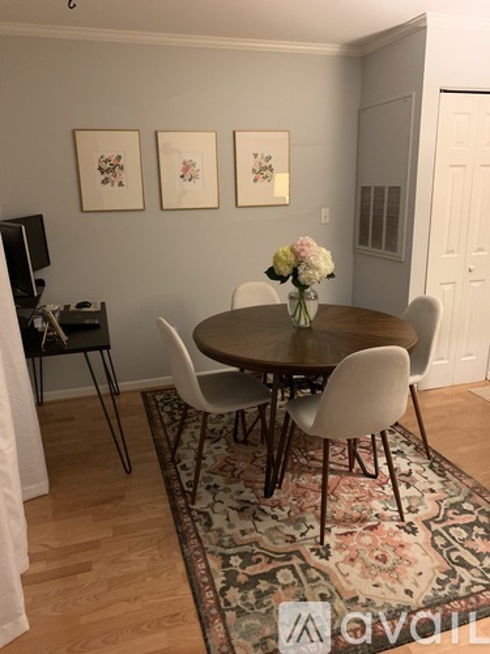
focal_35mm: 26
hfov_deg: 53.1
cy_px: 327
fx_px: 491
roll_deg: +0.4
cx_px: 245
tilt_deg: -15.4
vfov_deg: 67.3
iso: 640
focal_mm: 4.25
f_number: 1.8
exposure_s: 1/30
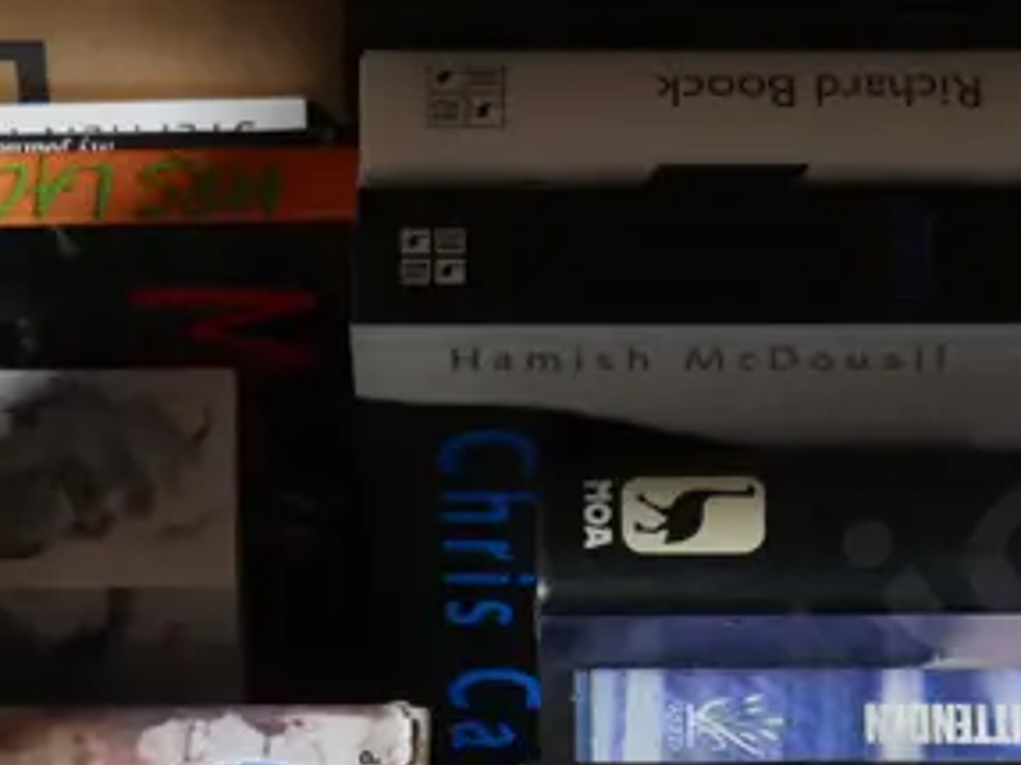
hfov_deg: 9.6
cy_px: 877
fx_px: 6103
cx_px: 626
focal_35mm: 207
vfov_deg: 7.1
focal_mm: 29
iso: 1250
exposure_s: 1/60
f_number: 5.4
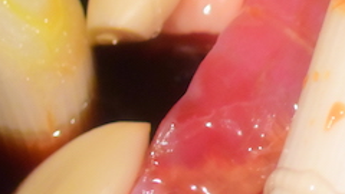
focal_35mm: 171
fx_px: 1564
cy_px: 83
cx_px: 459
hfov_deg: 12.2
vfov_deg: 7.1
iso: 800
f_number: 2
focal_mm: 18.5
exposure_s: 1/80
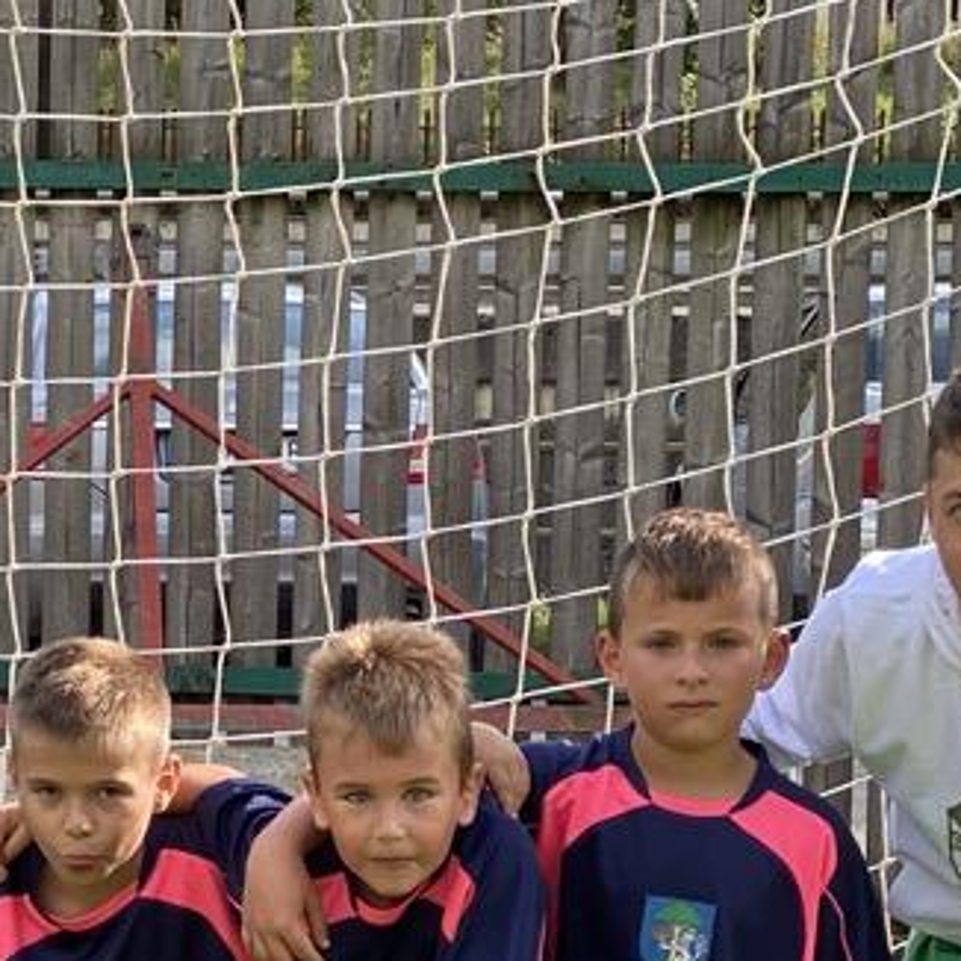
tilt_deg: -5.9
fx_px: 5308
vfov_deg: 10.3
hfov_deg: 10.1
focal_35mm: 169
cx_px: -268
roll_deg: -1.1
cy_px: 890
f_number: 2
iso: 20
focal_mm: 6
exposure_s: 1/287
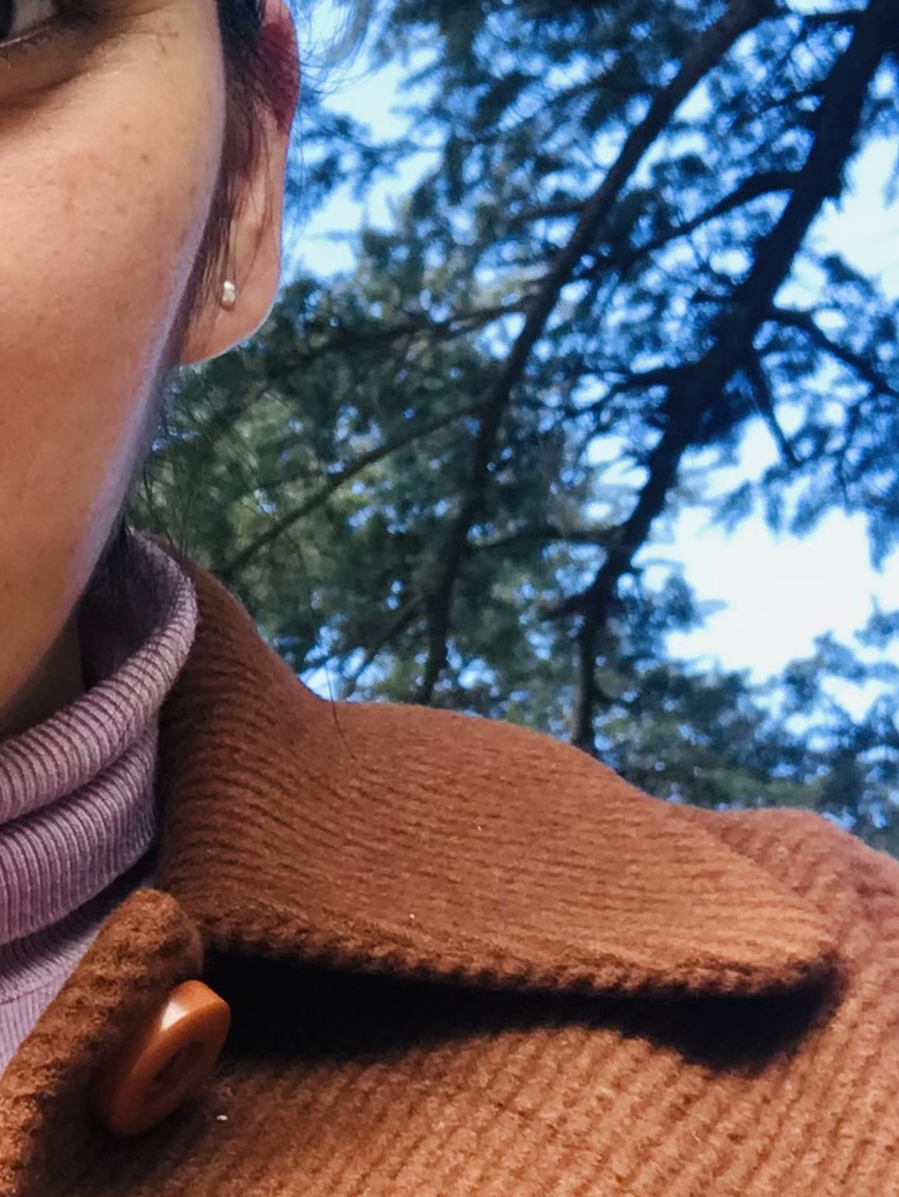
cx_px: -246
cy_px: 747
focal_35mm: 95
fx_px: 3287
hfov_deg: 14.9
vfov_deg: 20.6
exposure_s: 1/100
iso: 32
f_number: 2.2
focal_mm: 2.87
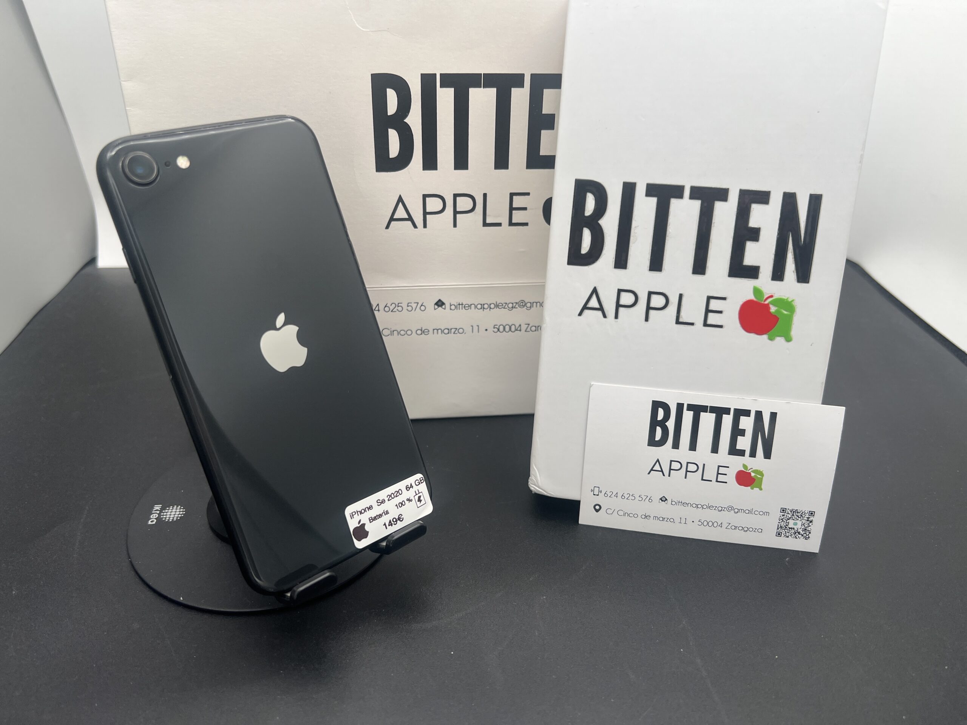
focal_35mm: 26
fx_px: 726
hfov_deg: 67.3
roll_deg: -0.4
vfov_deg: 53.1
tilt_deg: -32.5
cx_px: 484
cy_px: 362
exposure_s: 1/401
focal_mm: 5.7
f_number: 1.5
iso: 50
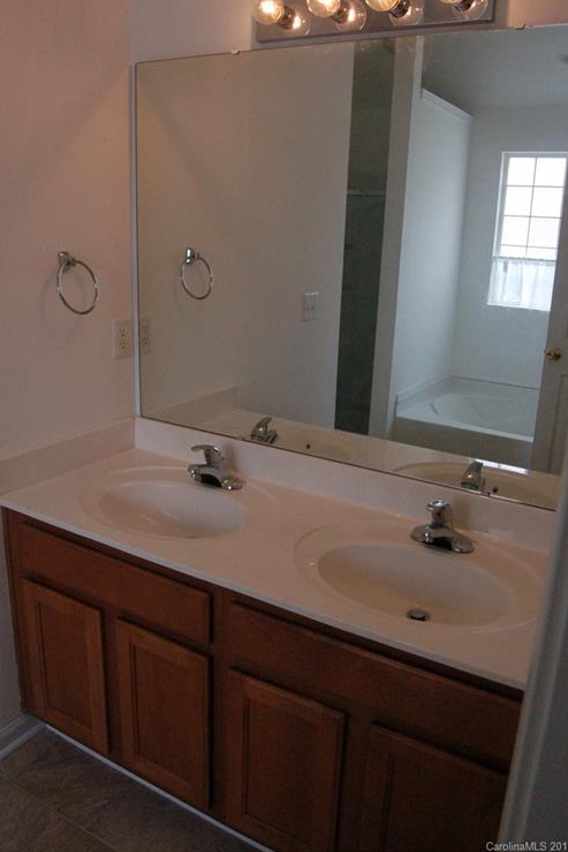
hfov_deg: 46.4
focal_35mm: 28
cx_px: 286
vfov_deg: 65.5
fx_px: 663
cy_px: 412
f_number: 9
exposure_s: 1/320
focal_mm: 18
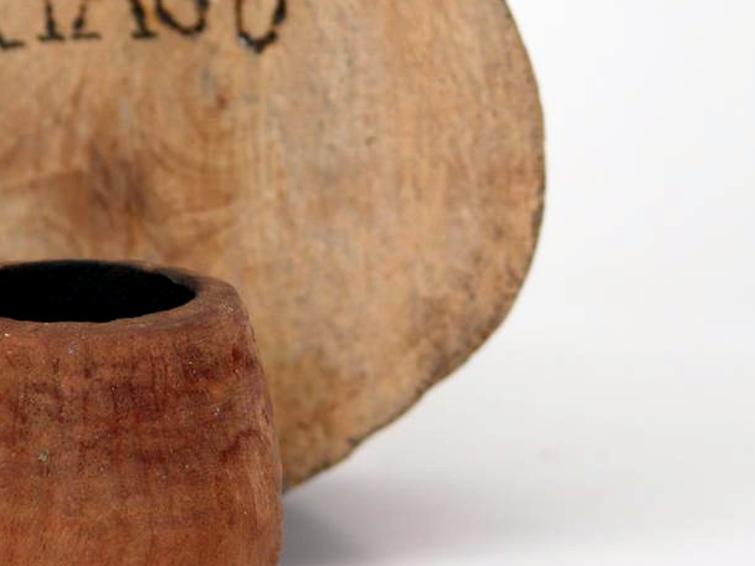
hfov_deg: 6.3
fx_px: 6849
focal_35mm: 314
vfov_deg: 4.7
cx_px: 78
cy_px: 268
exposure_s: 1/93.5
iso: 100
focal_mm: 41.1
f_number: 3.9
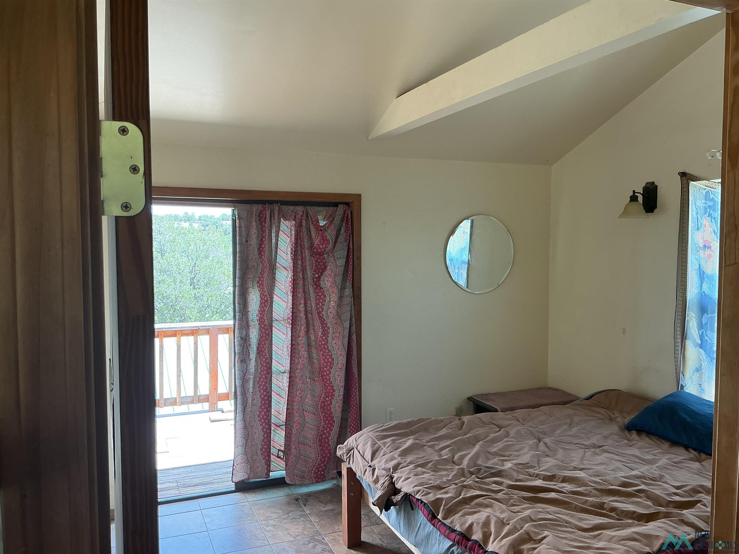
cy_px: 277
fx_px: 619
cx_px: 370
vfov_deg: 48.2
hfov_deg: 61.7
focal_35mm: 29
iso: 50
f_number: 1.8
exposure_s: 1/120
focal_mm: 3
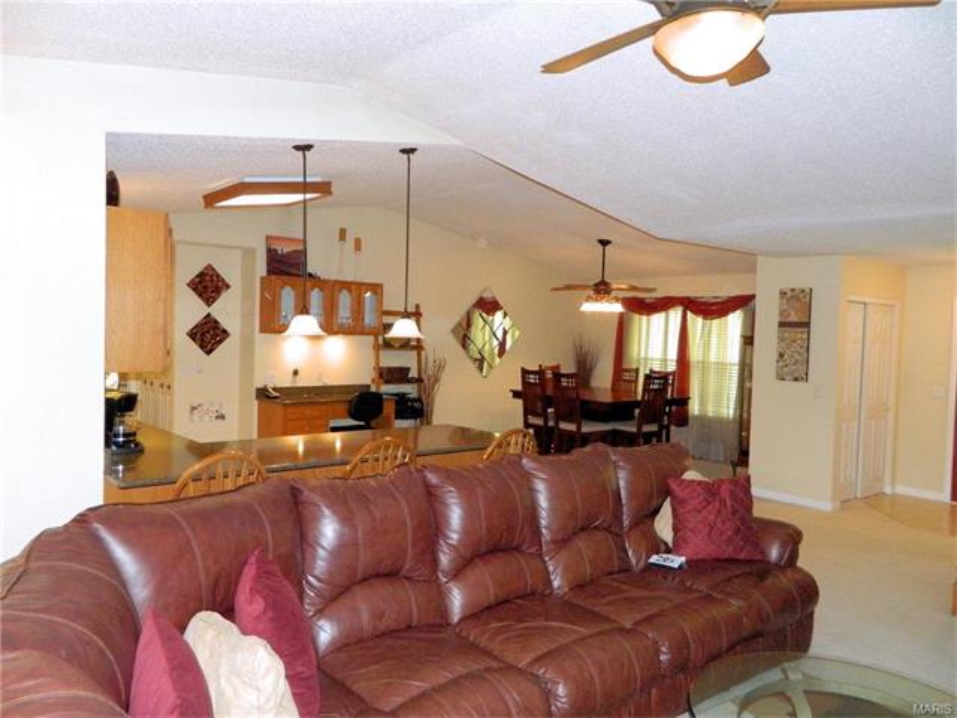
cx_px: 478
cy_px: 359
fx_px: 691
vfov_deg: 54.9
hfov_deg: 69.4
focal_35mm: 25
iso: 500
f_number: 3.1
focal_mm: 4.5
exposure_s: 1/30
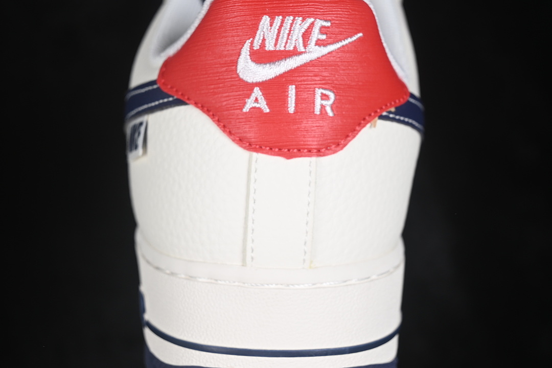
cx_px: 276
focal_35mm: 75
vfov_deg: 18.2
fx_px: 1150
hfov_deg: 27.0
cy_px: 184
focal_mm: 50
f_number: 7.1
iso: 160
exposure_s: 1/80
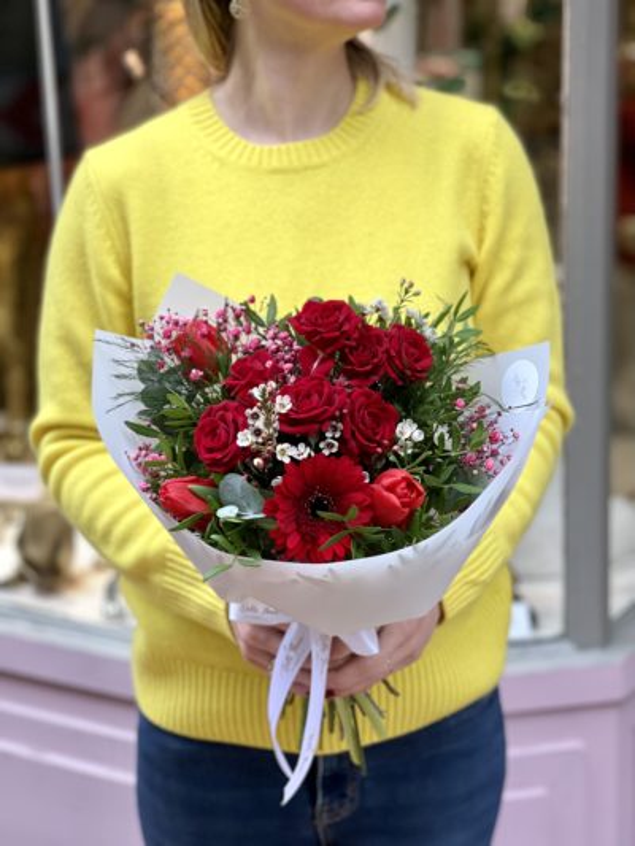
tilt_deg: -13.4
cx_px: 318
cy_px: 423
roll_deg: +1.5
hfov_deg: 19.1
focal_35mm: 77
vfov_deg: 25.3
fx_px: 1883
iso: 160
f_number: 2.8
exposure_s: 1/121
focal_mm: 9
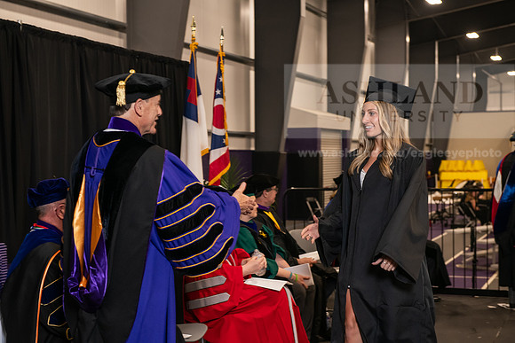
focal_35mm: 62
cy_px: 172
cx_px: 258
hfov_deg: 32.4
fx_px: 887
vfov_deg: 21.9
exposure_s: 1/125
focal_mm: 62
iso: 1600
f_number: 5
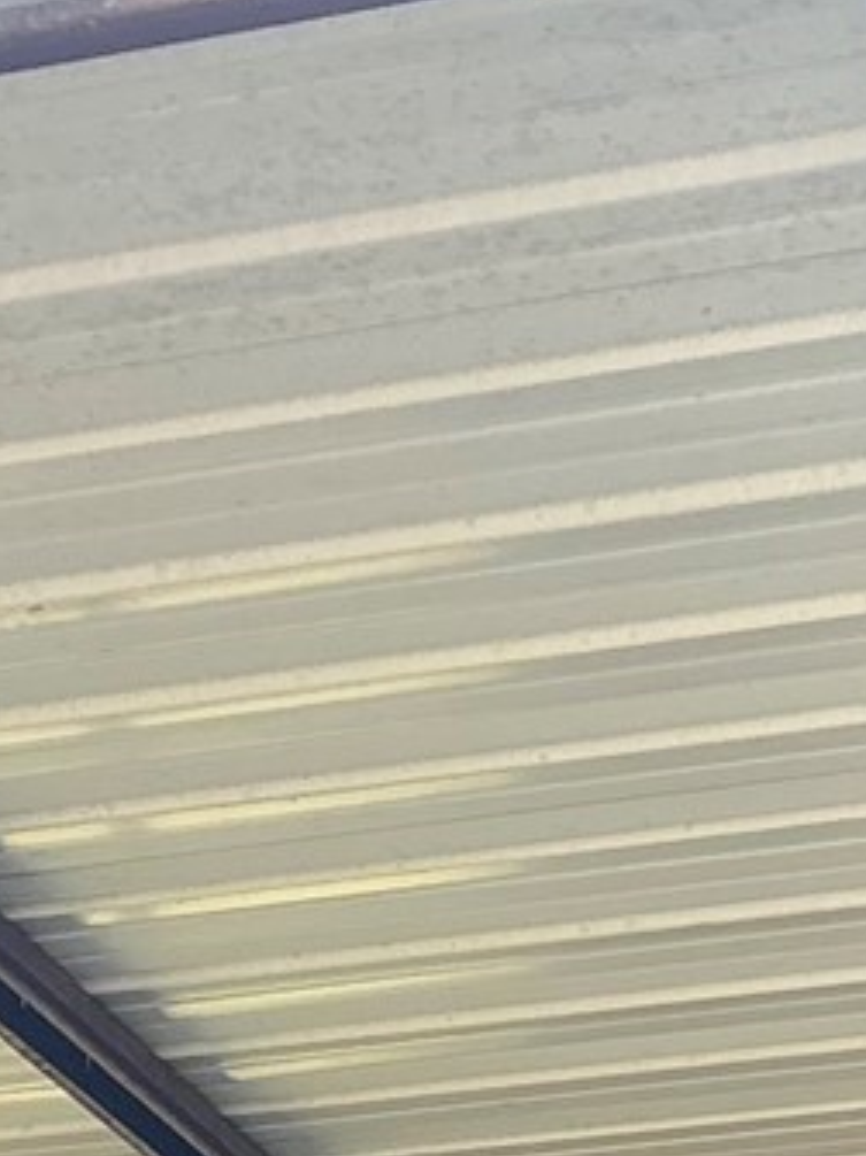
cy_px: 2736
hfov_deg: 9.9
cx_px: 10
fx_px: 4973
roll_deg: +0.0
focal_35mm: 149
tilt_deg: -4.8
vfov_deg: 11.2
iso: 64
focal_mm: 5.96
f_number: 1.6
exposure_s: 1/660
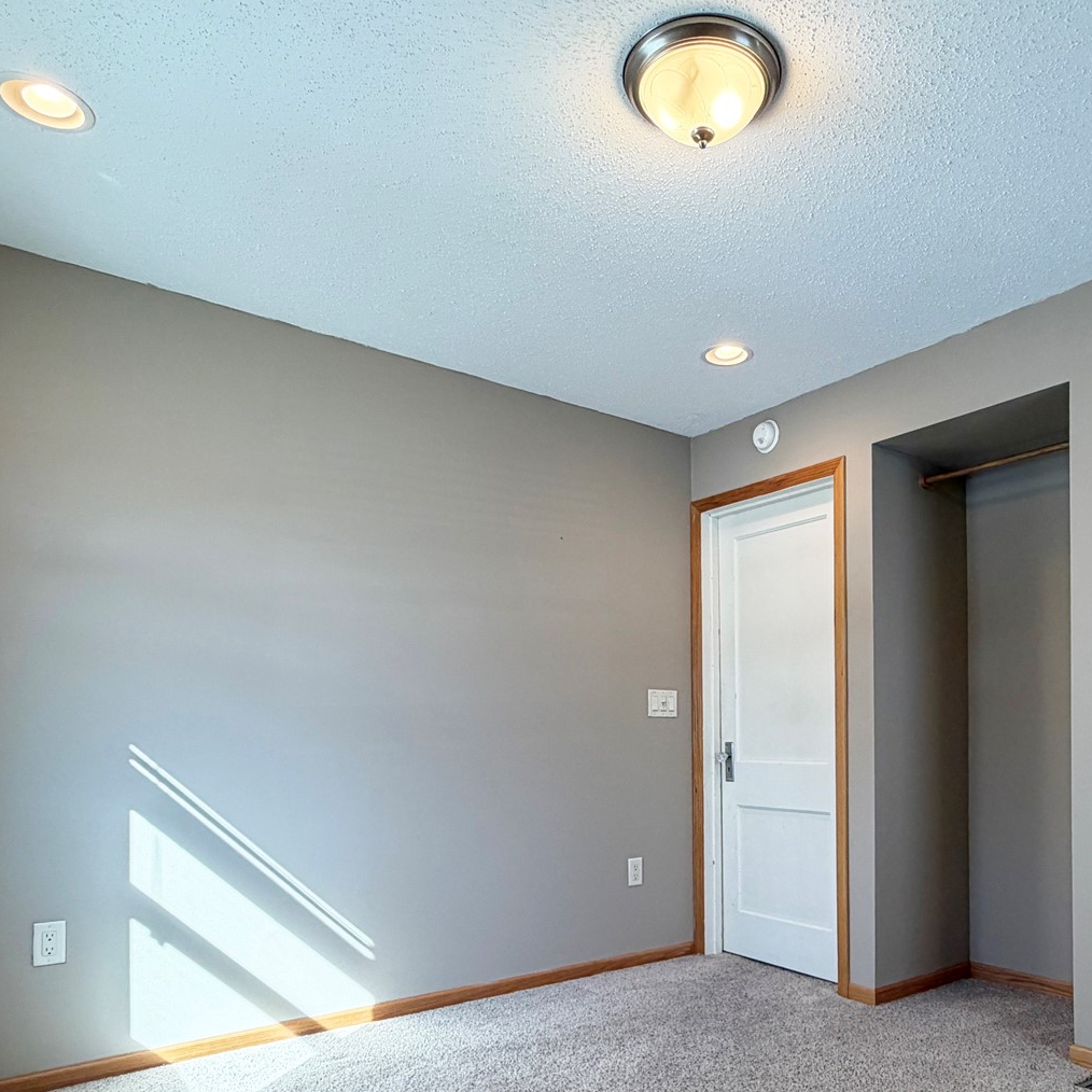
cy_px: 726
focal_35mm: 25
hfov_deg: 62.1
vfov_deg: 61.4
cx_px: 676
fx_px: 892
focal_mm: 2.22
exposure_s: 1/120
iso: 125
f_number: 2.2
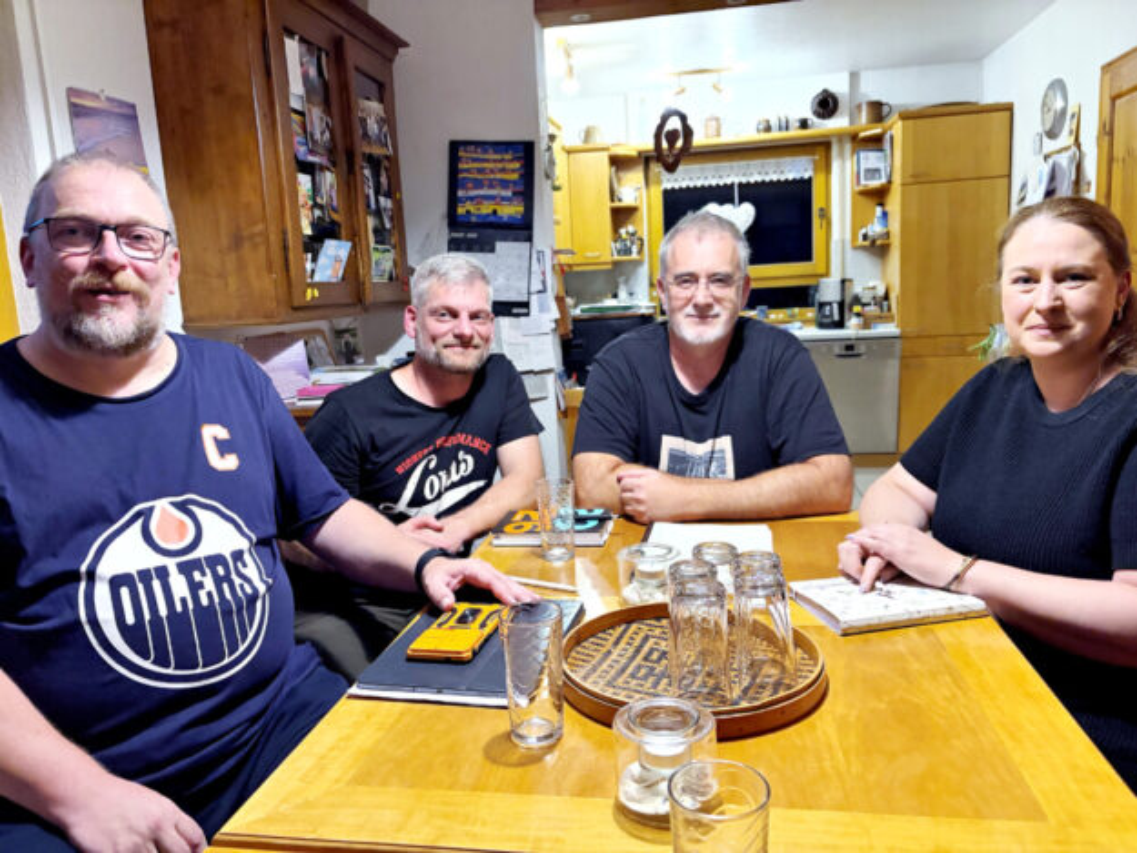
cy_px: 426
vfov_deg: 53.1
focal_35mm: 26
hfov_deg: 67.3
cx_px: 568
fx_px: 854
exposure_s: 1/25
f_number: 1.6
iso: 500
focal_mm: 5.96
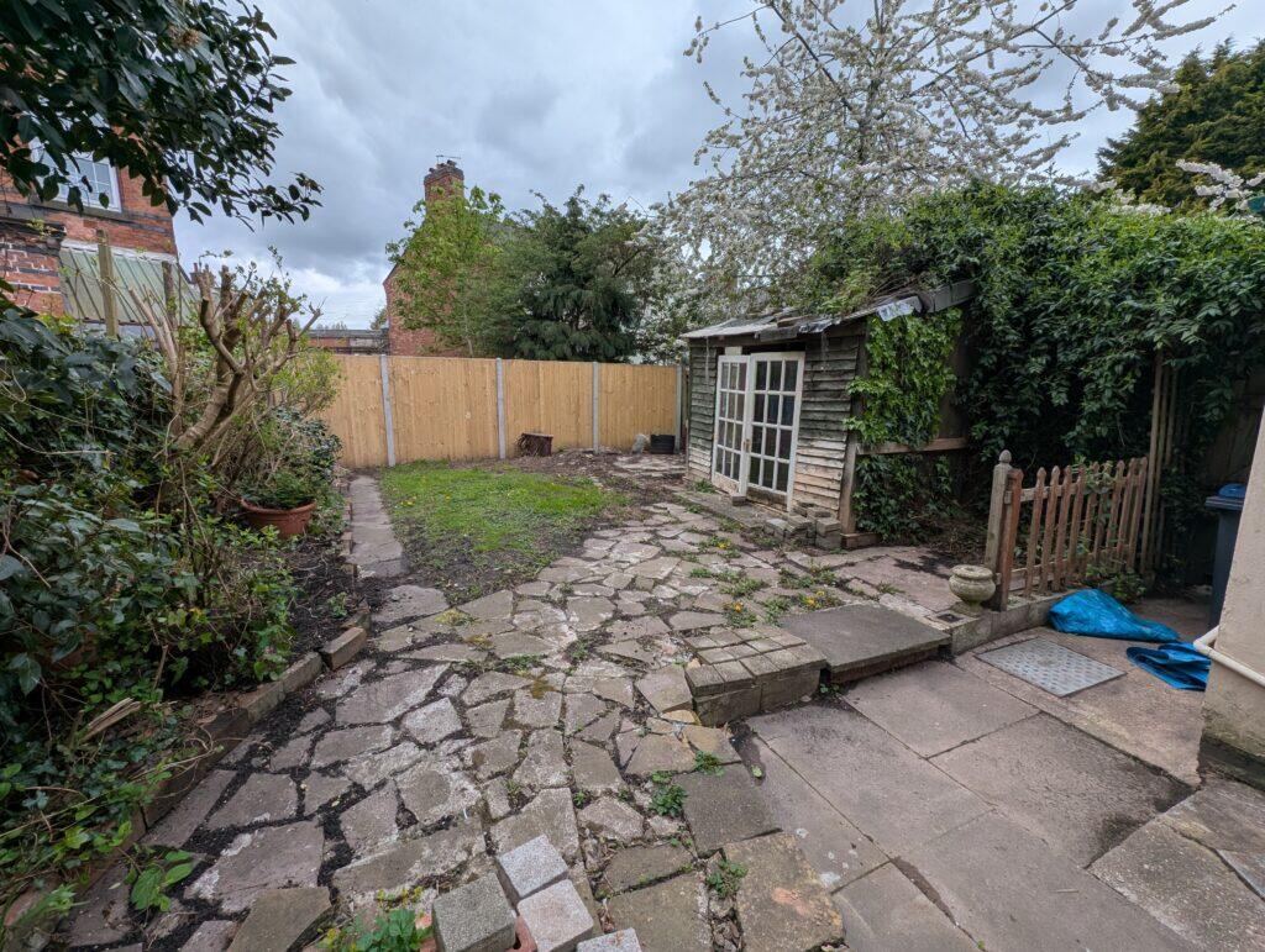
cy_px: 476
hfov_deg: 106.1
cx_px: 632
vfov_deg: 90.1
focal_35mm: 13
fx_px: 476
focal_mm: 1.95
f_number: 2.2
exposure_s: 1/866
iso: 48
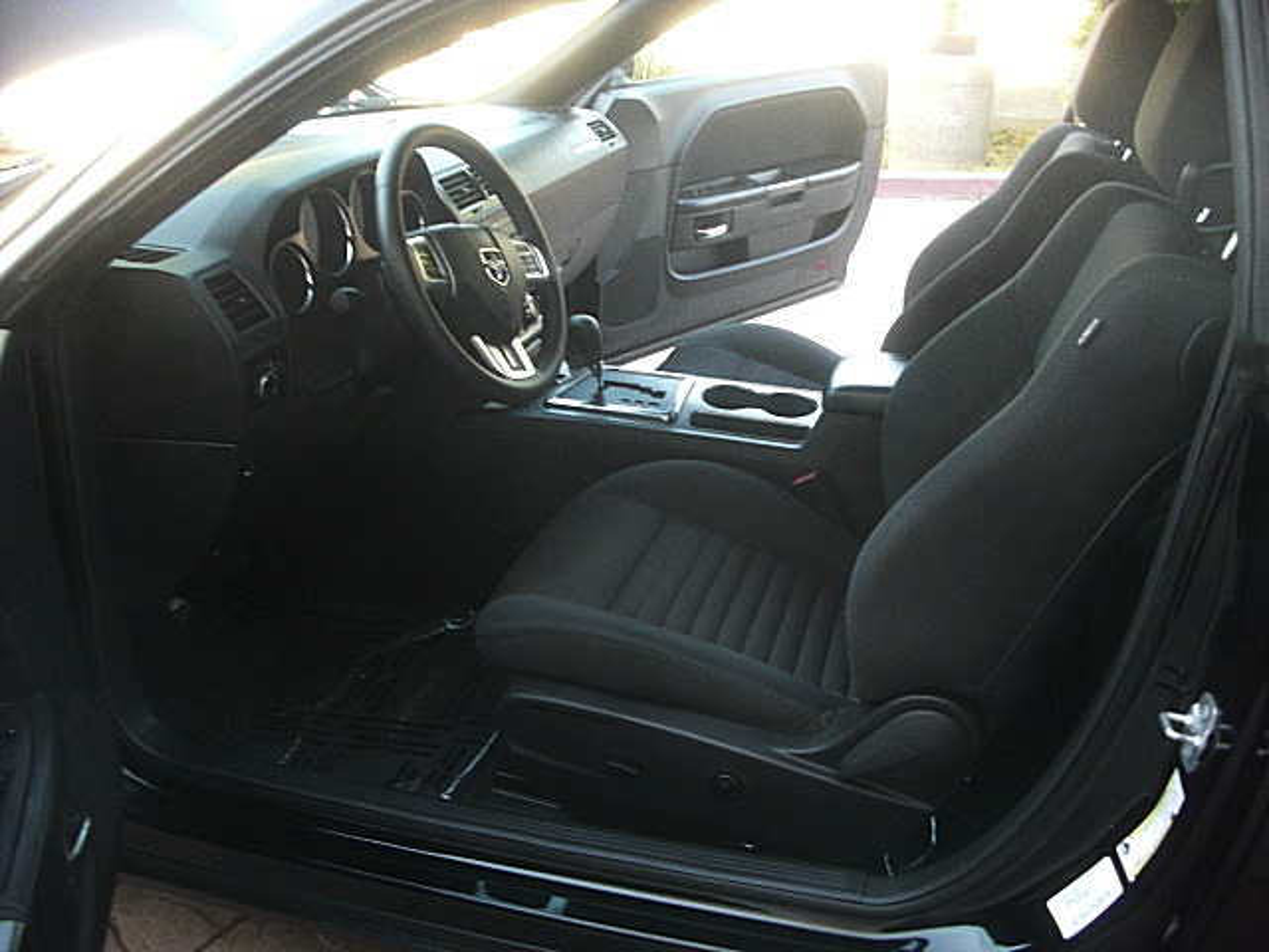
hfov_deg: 51.4
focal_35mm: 36
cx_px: 634
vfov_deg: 39.7
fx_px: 1320
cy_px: 476
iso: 200
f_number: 2.8
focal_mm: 6.3
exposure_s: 1/60
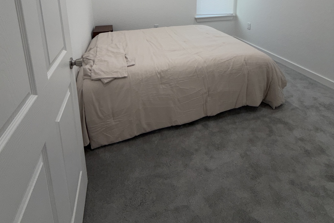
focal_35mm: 20
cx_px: 162
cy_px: 18
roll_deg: +1.2
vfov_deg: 53.3
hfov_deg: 83.9
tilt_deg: -12.0
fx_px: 186
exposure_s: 1/120
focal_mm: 2.22
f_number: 2.2
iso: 80
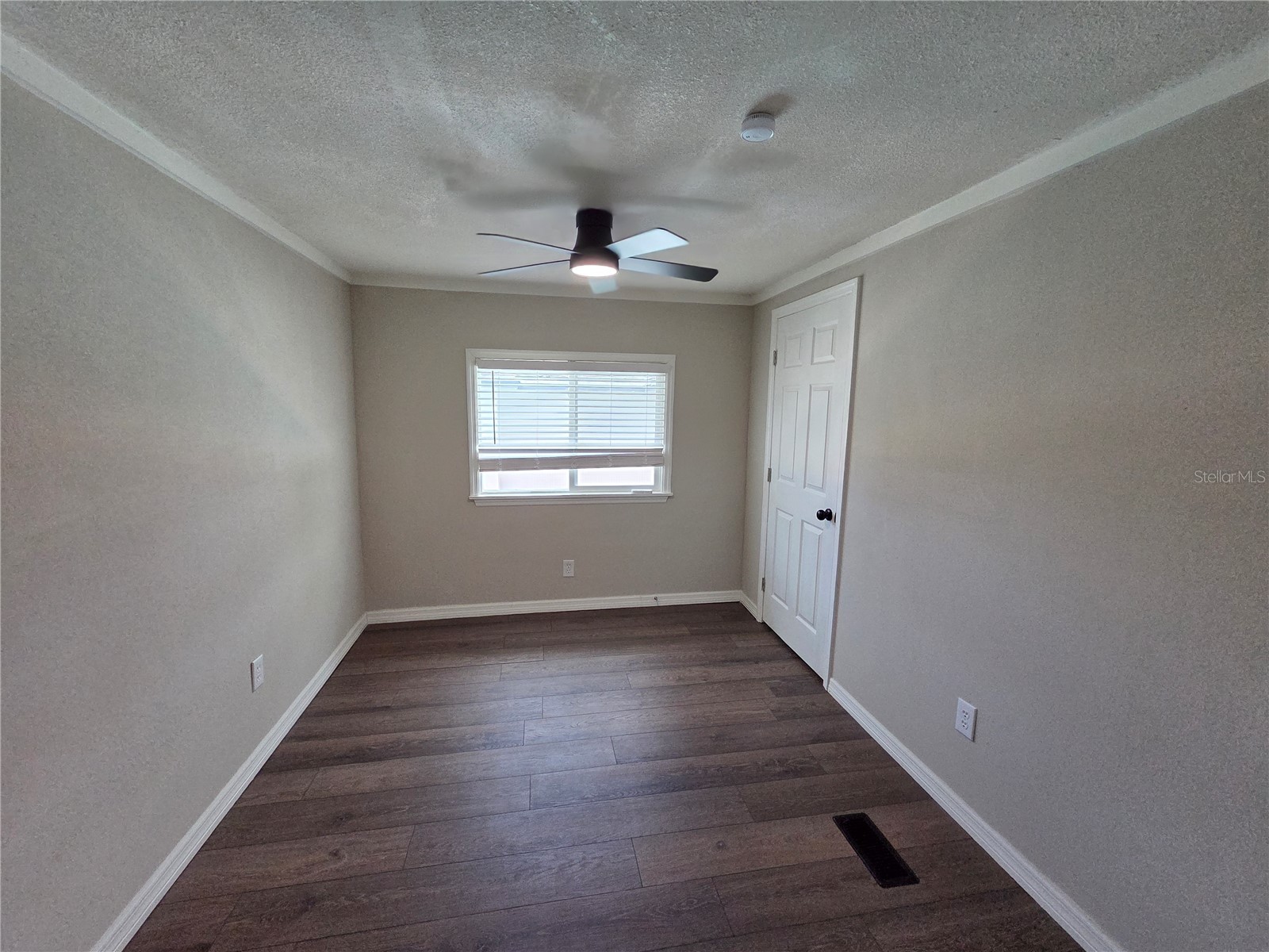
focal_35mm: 13
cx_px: 634
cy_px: 476
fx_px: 477
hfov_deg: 106.2
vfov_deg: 89.9
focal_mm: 2.2
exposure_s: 1/359
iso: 500
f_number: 2.2
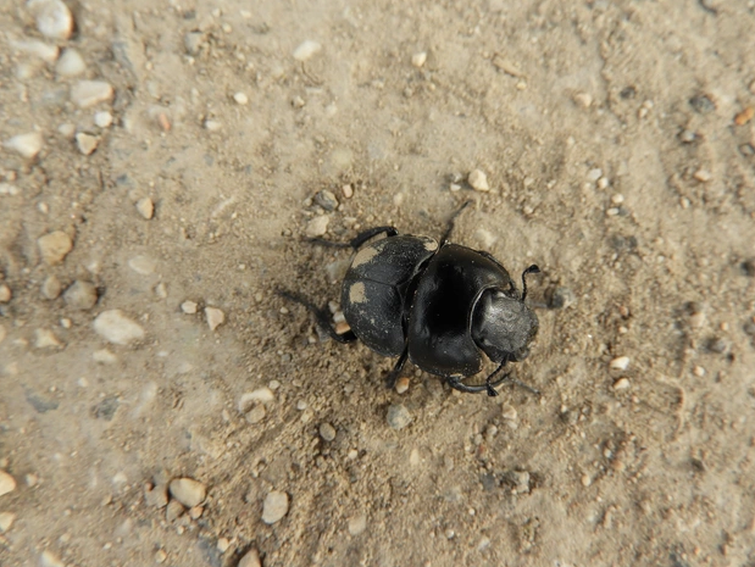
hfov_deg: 58.3
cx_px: 381
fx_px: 677
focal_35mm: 31
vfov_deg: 45.5
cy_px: 285
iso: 100
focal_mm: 5.4
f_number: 3.5
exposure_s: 1/100
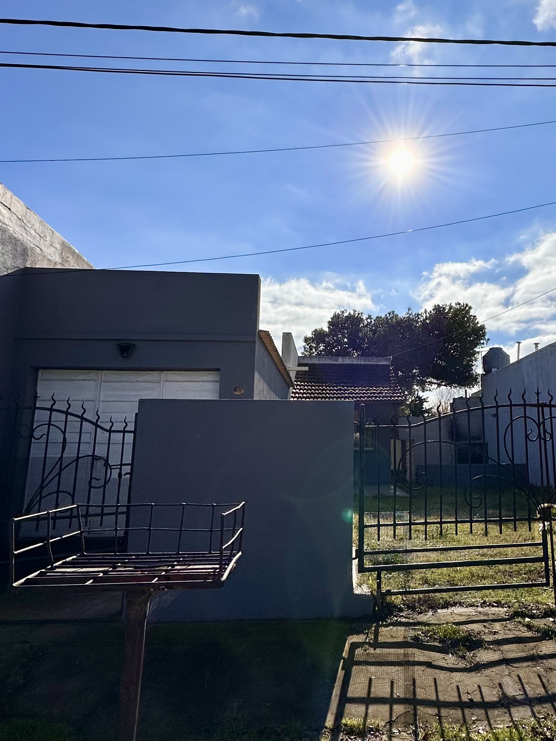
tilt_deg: +13.0
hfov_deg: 53.7
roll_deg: +1.1
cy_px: 337
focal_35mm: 25
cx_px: 376
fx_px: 535
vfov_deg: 69.3
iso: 50
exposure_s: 1/7813
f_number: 2.2
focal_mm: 2.22
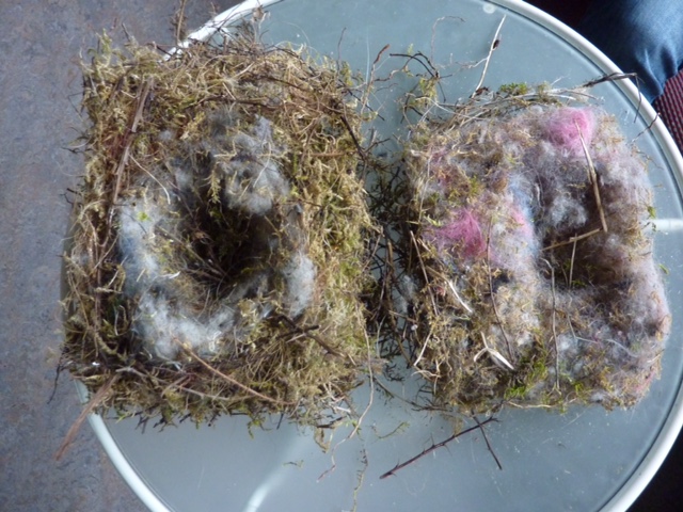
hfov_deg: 69.4
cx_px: 342
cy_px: 256
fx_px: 493
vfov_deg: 54.9
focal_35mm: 25
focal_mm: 4.1
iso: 400
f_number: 3.3
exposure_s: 1/10
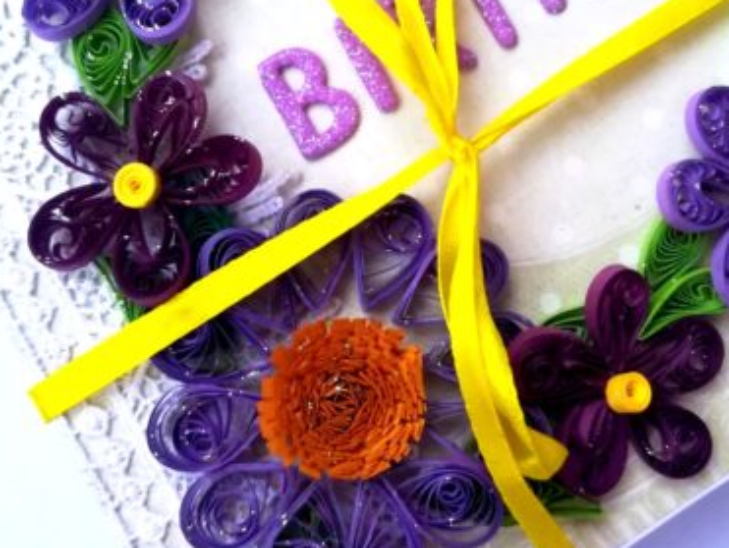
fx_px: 885
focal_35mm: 42
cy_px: 151
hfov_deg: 44.7
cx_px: 391
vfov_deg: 33.8
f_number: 2.2
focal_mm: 3.83
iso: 400
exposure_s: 1/33.3
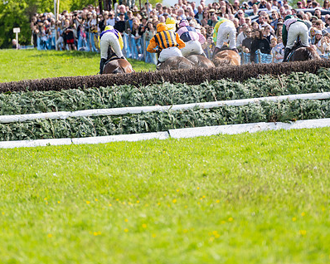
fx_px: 4354
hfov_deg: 4.3
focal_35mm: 446
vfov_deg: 3.5
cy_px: 98
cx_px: 182
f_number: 4
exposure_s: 1/1600
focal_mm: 280
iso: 200
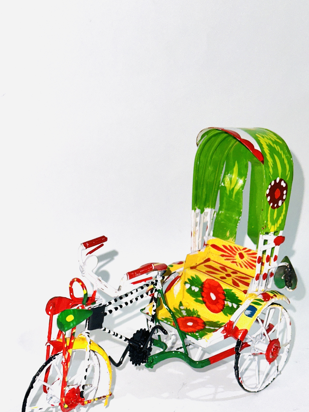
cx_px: 158
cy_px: 248
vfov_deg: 31.6
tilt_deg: -18.4
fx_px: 726
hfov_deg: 24.0
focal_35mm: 61
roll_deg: -1.6
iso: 50
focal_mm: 6.86
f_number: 1.78
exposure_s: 1/63
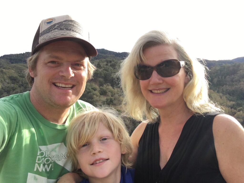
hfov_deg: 58.4
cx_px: 122
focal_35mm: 31
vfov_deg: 45.4
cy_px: 92
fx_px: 219
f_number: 2.2
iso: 32
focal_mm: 2.65
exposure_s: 1/454
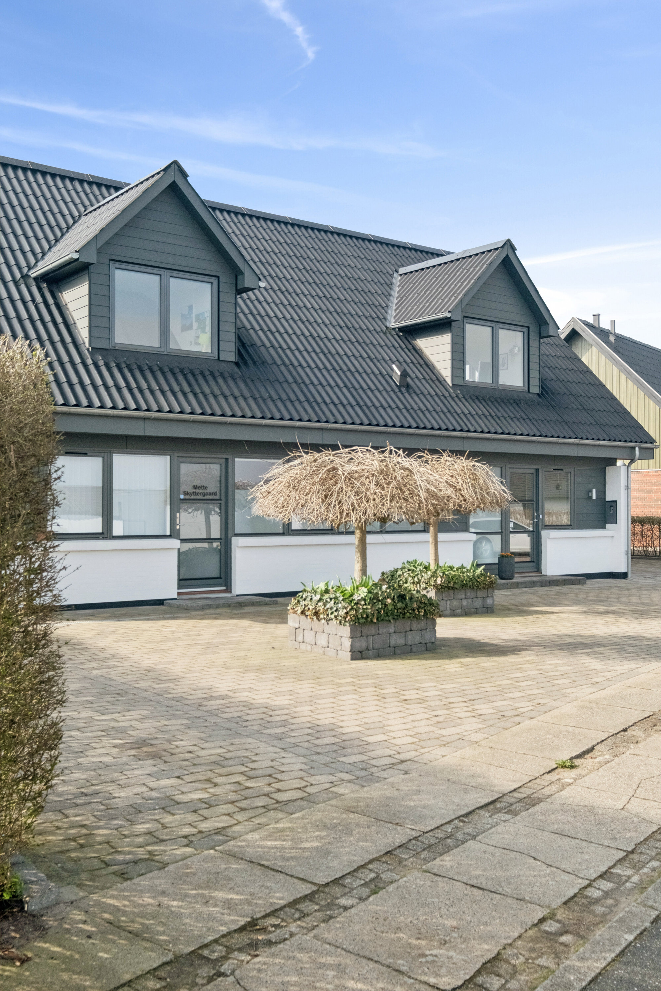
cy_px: 496
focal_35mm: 36
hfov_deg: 36.9
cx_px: 330
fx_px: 991
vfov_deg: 53.1
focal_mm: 24
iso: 800
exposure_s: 1/400
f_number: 8
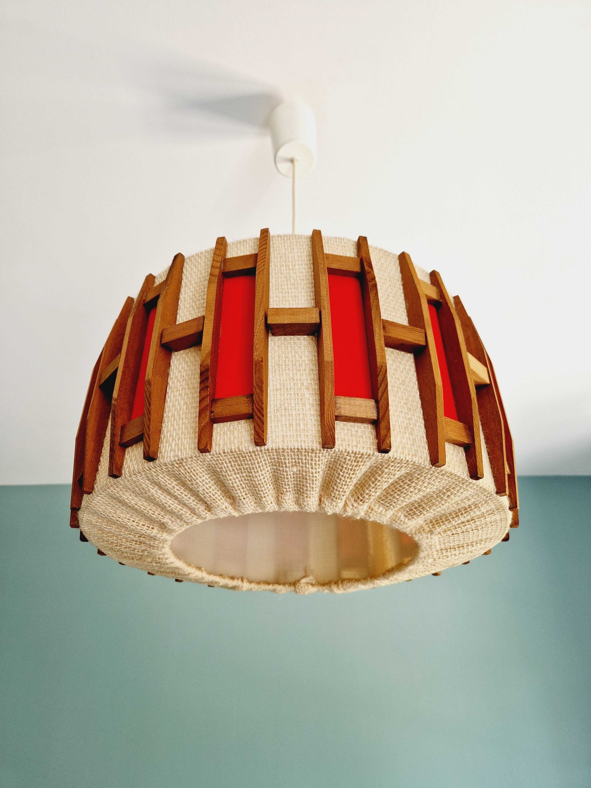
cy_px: 394
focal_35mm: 23
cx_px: 296
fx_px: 524
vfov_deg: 73.9
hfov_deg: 58.9
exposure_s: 1/100
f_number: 1.8
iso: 125
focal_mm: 5.4
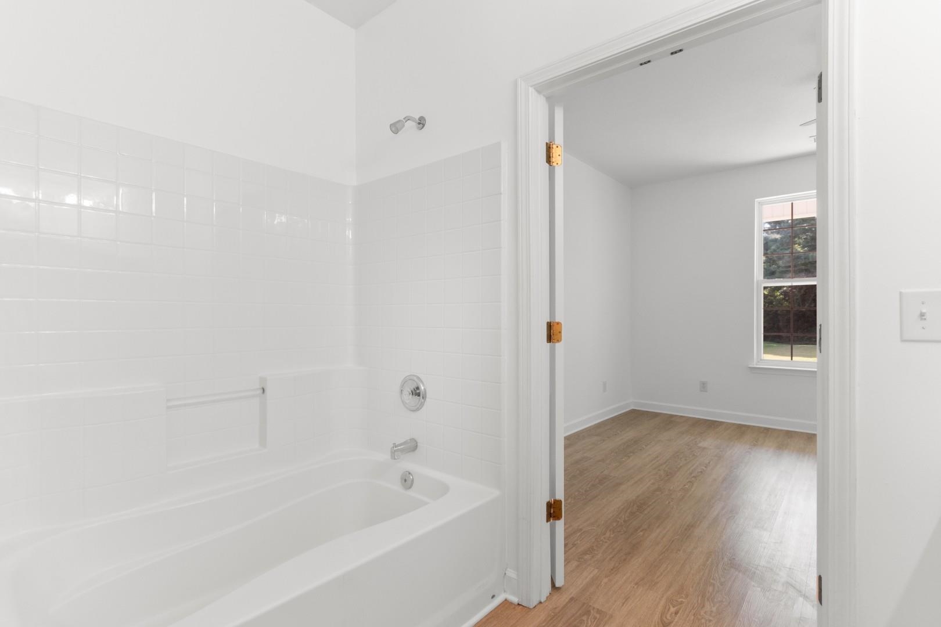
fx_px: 418
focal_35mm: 16
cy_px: 314
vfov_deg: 73.7
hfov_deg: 96.7
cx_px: 470
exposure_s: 1/15
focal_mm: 11
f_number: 4.8
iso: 100
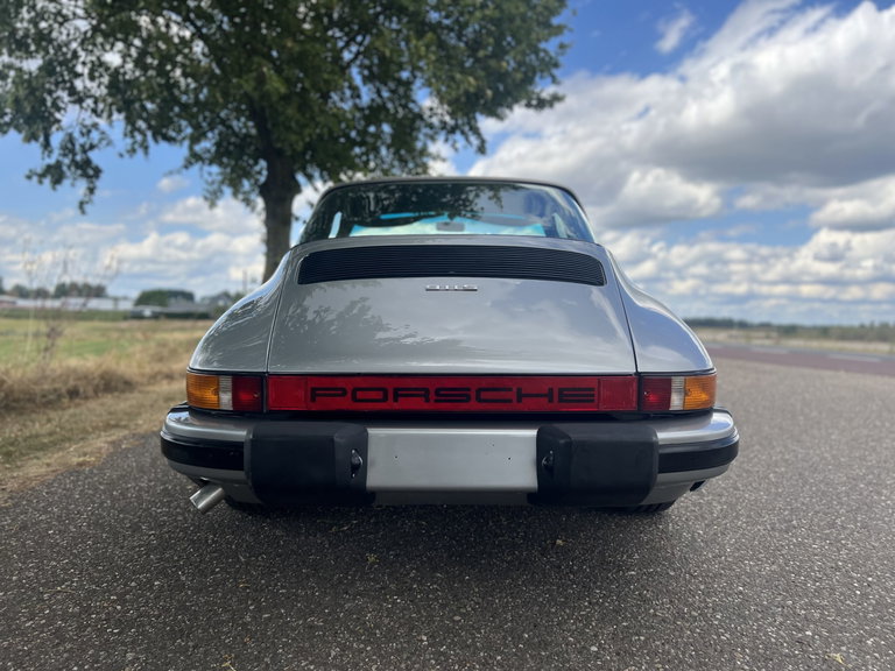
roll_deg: -1.8
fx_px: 672
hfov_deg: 67.3
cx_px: 448
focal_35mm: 26
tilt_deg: -1.7
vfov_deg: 53.1
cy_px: 336
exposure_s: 1/3257
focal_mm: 5.7
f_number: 1.5
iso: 50
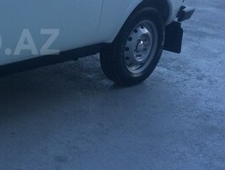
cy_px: 42
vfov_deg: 20.0
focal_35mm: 73
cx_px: -28
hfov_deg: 24.7
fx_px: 475
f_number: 2.2
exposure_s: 1/129
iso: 32
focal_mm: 4.15
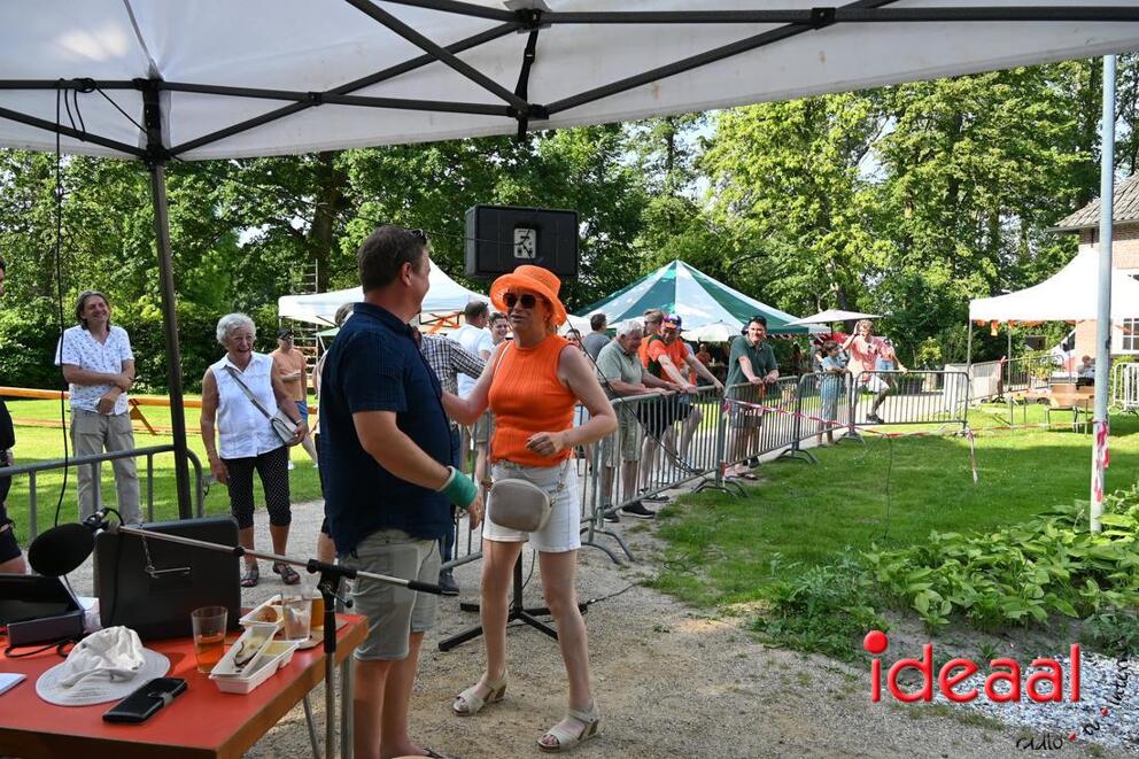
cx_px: 570
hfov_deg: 67.4
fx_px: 854
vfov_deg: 47.9
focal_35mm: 27
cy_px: 380
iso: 180
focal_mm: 18
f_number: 5.6
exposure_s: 1/250
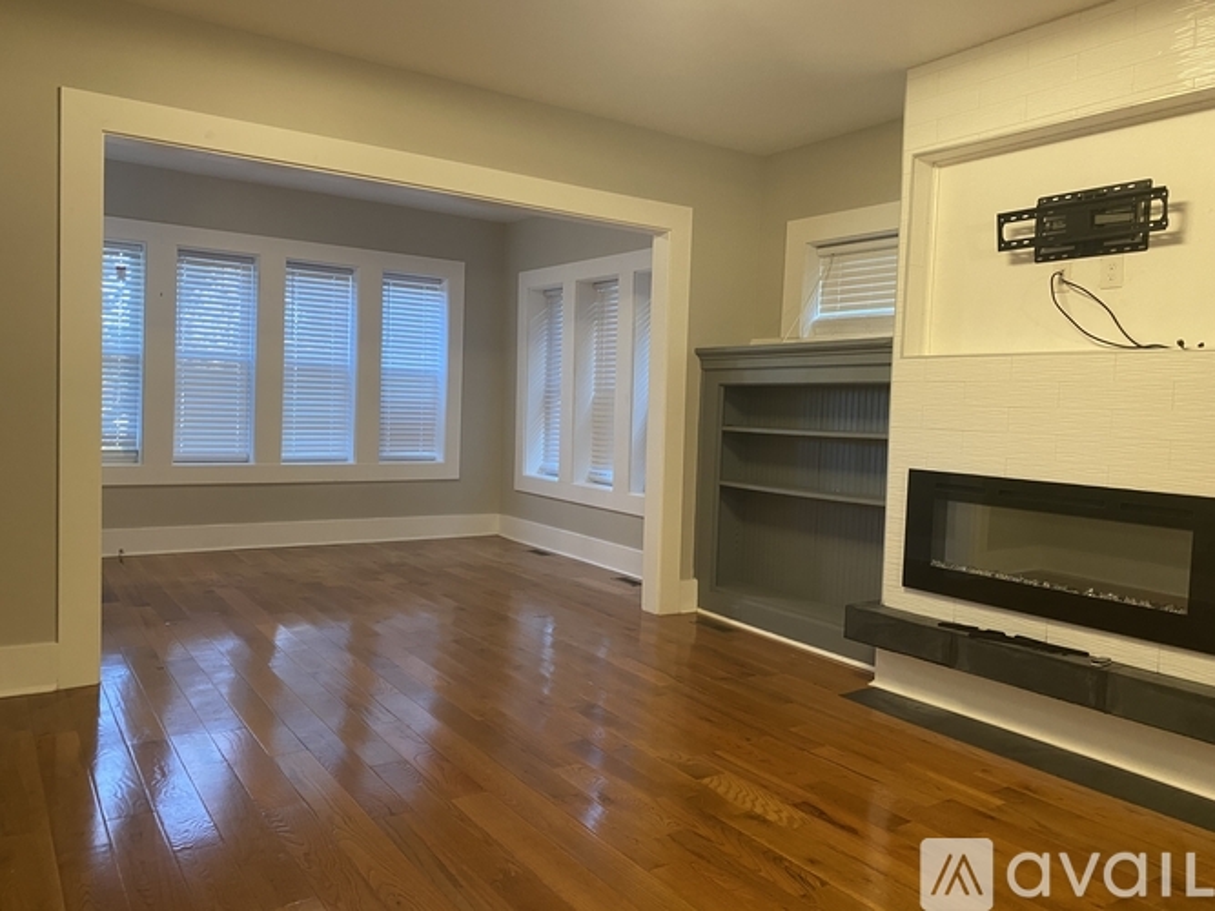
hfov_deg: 67.3
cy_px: 456
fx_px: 912
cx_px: 608
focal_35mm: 26
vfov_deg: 53.0
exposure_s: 1/60
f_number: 1.8
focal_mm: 4.25
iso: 200
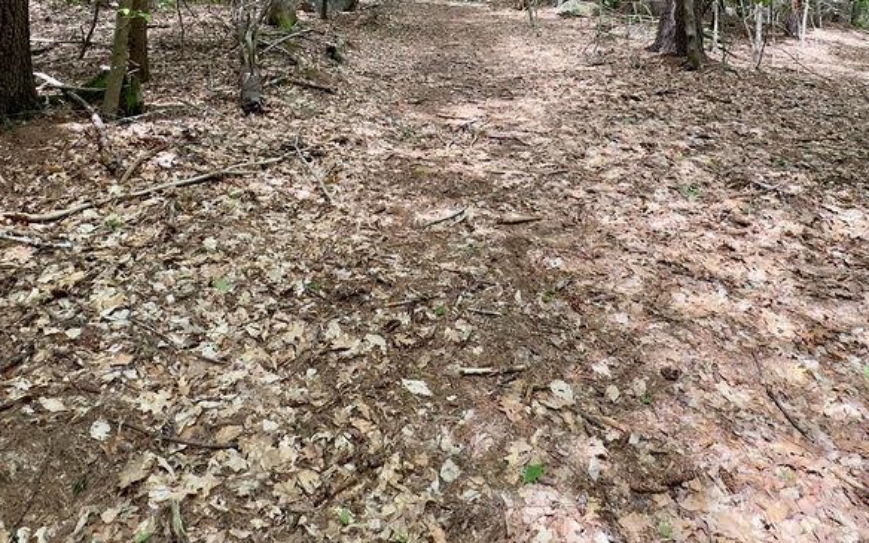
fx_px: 616
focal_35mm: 26
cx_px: 460
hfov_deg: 70.4
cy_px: -1
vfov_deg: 41.4
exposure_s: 1/114
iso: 40
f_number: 2.2
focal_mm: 2.22
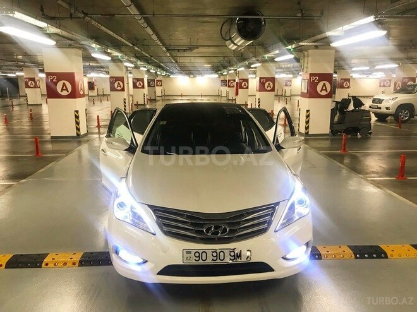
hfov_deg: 63.5
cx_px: 208
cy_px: 156
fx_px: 337
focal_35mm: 28
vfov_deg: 49.7
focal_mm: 3.99
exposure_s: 1/25
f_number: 1.8
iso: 32
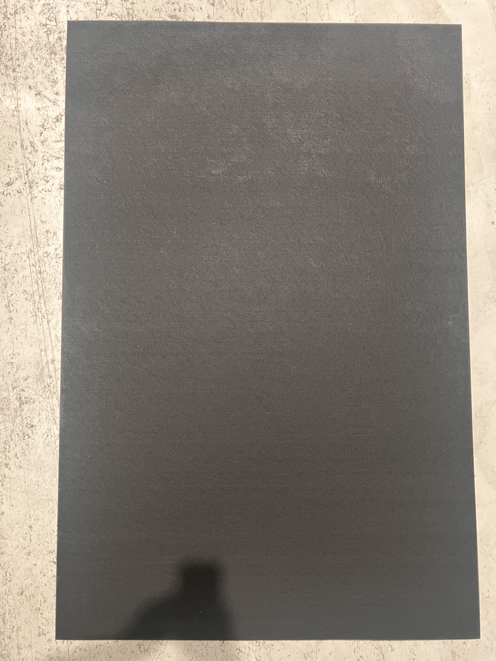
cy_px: 330
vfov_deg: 67.3
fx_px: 497
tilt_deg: -86.3
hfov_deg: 53.1
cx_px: 248
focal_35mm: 26
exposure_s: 1/50
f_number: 1.5
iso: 320
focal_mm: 5.7
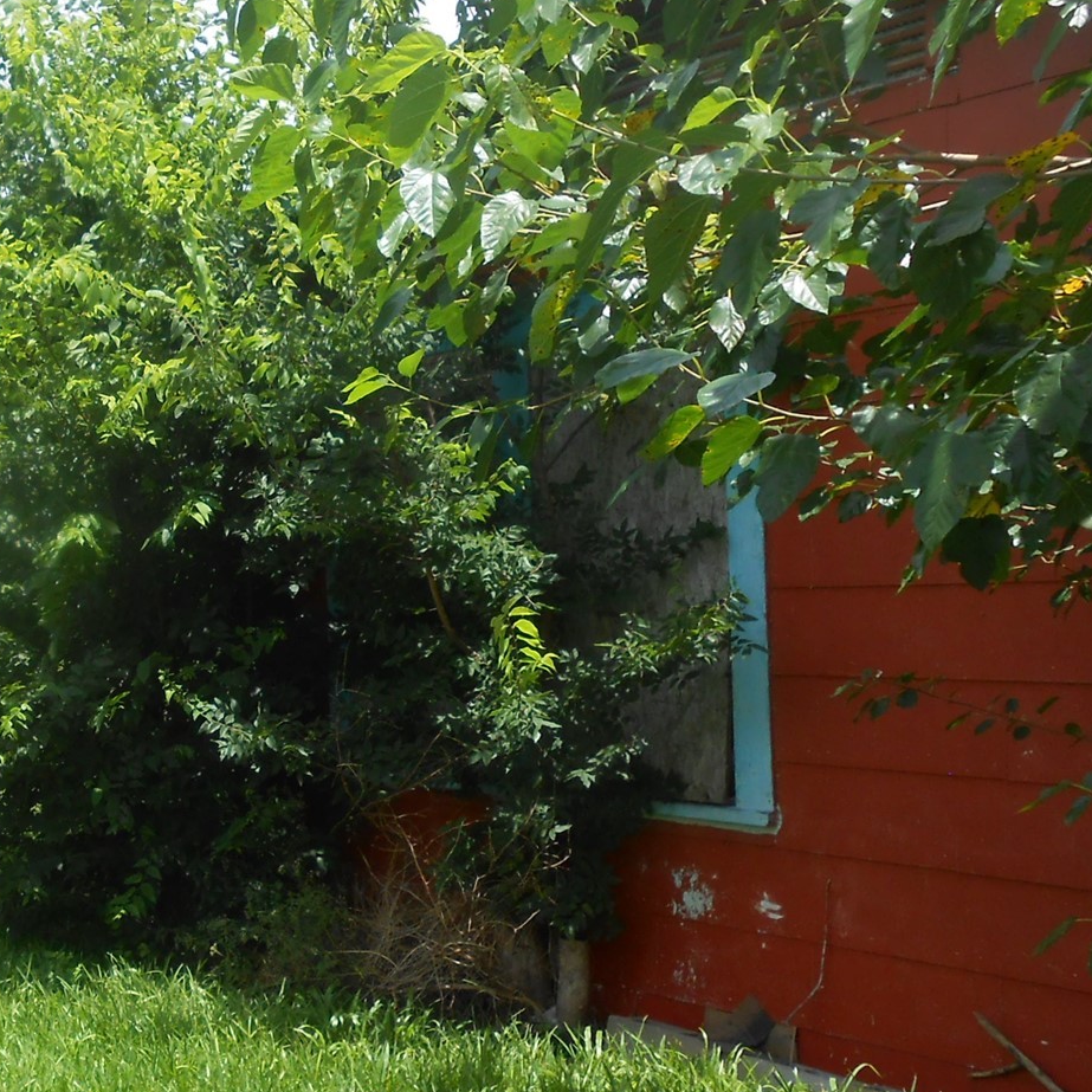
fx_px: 1820
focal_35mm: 51
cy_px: 551
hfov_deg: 30.8
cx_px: -18
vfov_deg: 33.4
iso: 80
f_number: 3.5
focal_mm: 4.6
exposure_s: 1/500
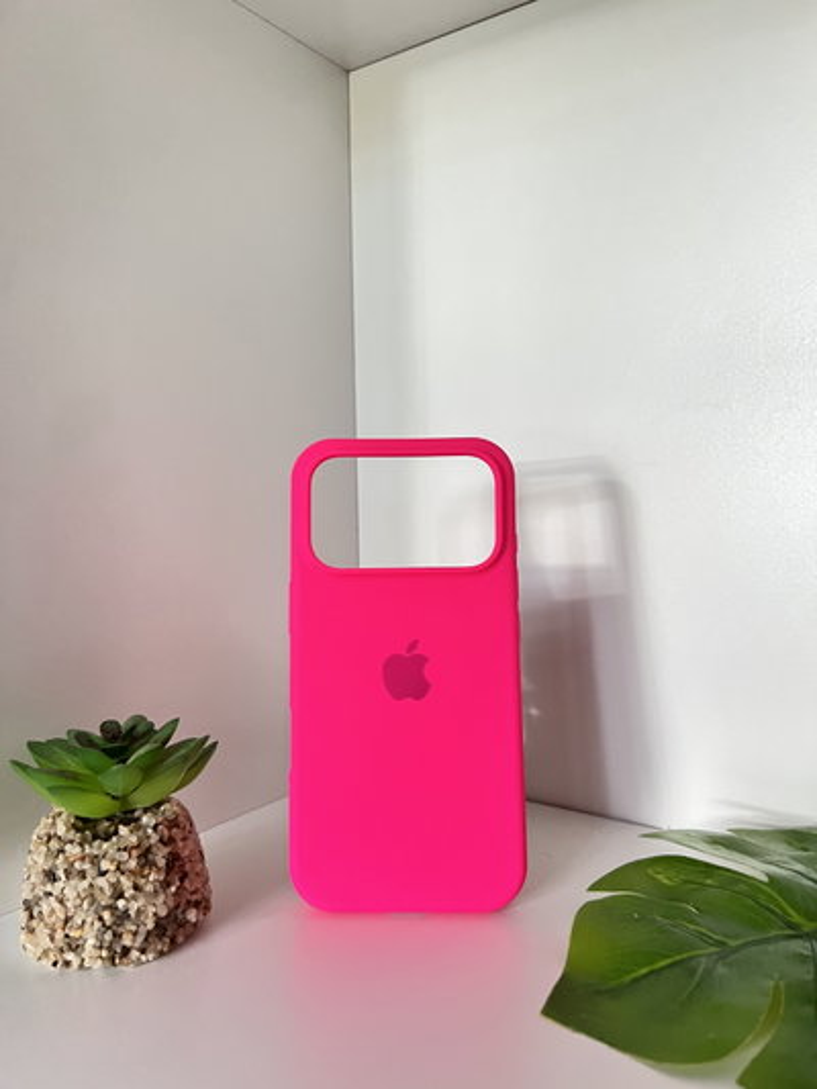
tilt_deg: -4.3
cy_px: 544
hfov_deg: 53.1
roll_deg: +2.5
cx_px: 408
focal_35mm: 26
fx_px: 818
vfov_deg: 67.3
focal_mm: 5.7
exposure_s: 1/46
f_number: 1.5
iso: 500
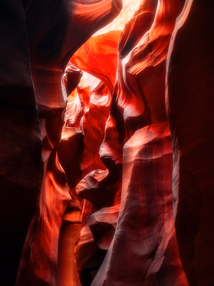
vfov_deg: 42.9
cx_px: 107
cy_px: 143
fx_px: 363
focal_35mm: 44
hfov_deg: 32.9
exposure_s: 1/160
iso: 500
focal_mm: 22
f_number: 3.3
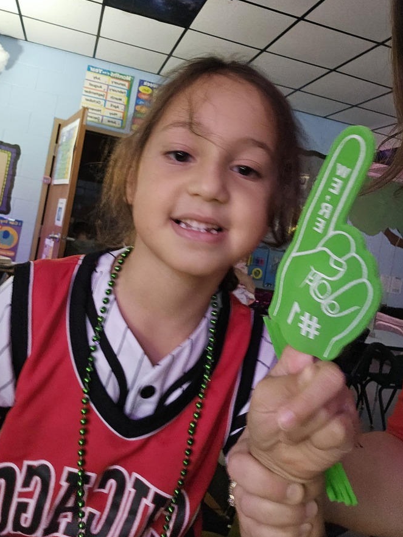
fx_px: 450
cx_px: 198
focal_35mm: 29
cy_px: 239
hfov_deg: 48.2
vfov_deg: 61.5
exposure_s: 1/24
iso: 640
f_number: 2.2
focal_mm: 3.3
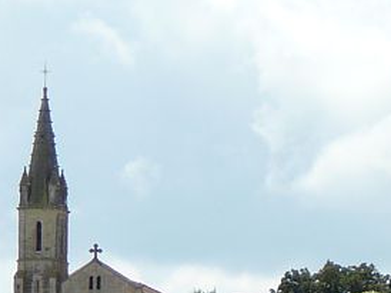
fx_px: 6794
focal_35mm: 602
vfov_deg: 2.5
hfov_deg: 3.3
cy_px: 316
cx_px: 454
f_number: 4
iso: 80
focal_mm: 23.9
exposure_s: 1/800
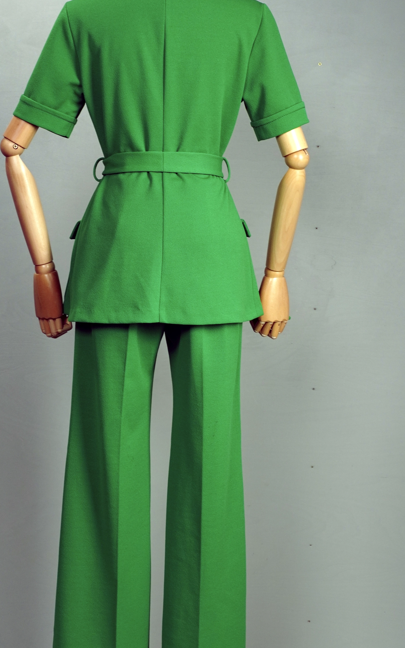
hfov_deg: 20.9
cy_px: 325
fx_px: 1095
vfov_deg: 33.0
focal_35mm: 62
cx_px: 174
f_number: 6.3
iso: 400
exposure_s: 1/50
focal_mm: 32
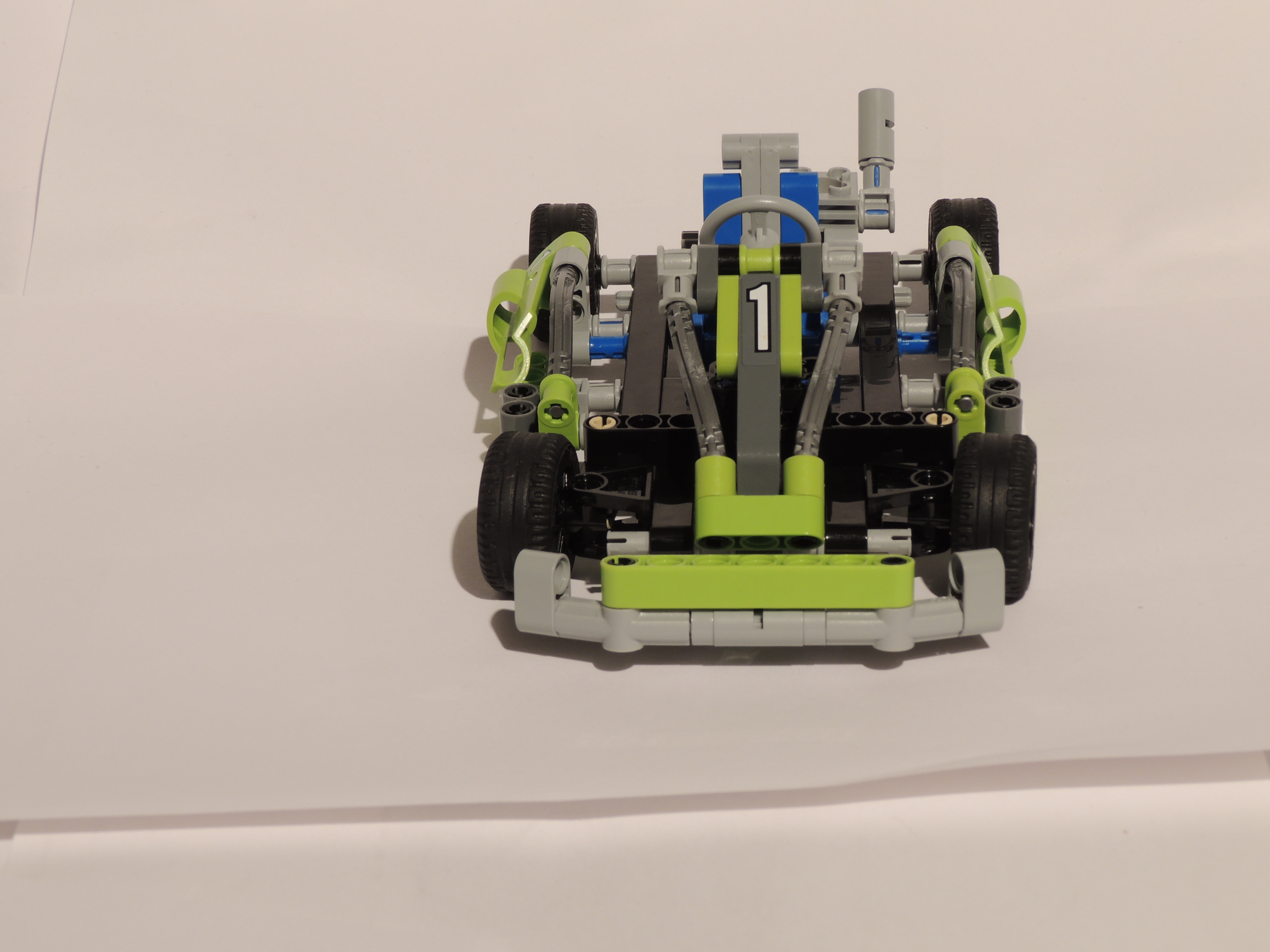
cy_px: 476
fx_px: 3302
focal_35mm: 90
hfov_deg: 21.8
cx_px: 635
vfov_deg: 16.4
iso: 100
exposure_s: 1/2.5
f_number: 6.4
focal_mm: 16
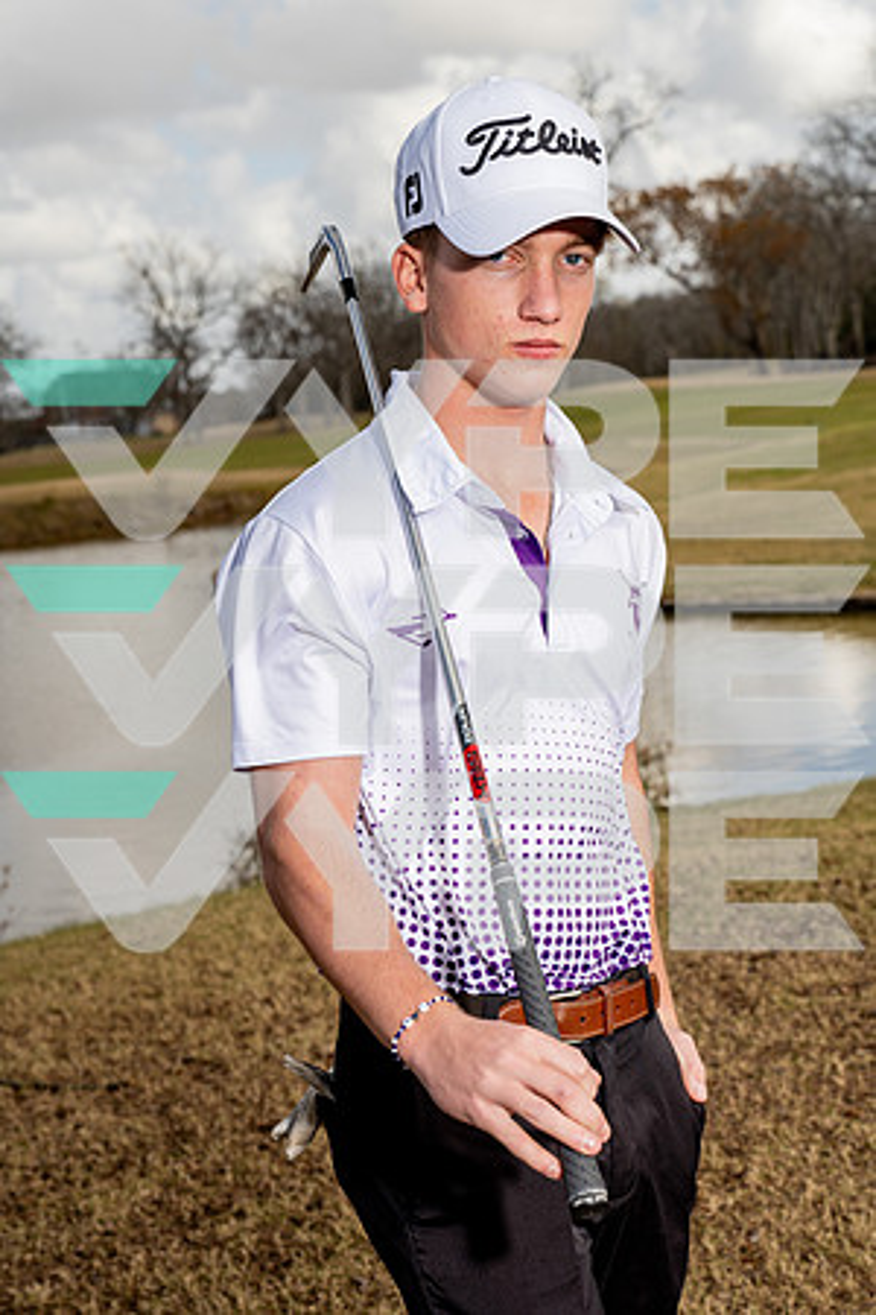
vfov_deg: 28.8
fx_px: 2555
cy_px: 658
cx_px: 438
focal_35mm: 70
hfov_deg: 19.5
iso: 100
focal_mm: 70
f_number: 8
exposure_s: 1/250
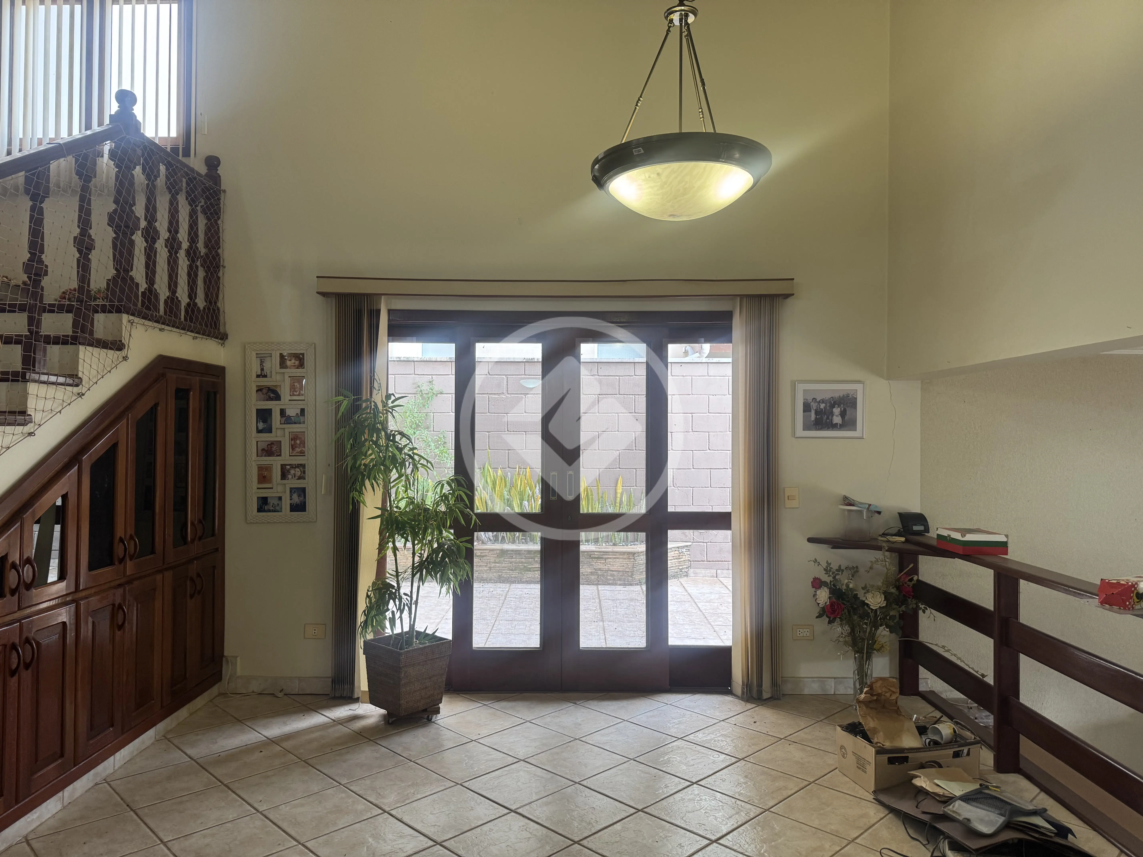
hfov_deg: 71.6
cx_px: 572
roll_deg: +0.1
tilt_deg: +1.1
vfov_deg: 56.8
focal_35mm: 24
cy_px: 428
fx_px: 792
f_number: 1.78
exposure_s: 1/60
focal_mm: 6.76
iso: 125
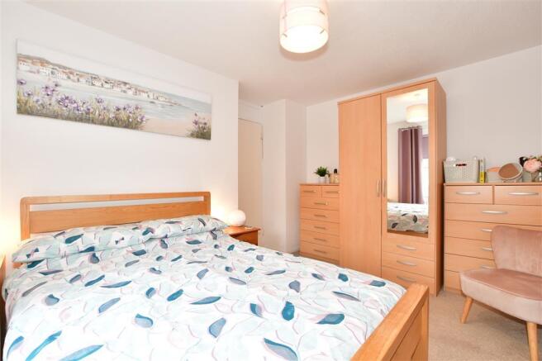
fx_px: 226
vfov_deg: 77.3
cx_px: 271
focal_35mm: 15
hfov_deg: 100.4
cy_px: 180
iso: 200
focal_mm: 10
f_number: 8
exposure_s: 1/5
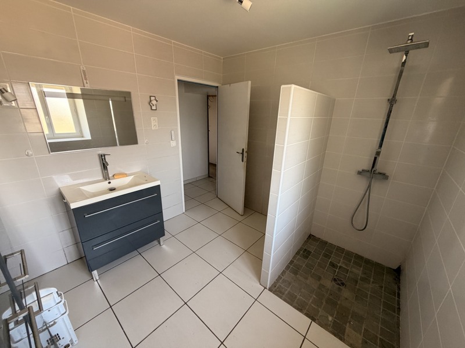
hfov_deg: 102.1
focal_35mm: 14
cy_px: 174
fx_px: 188
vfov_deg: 85.7
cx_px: 232
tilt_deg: -18.1
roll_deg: -1.8
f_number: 2.2
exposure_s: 1/121
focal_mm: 2.22
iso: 250
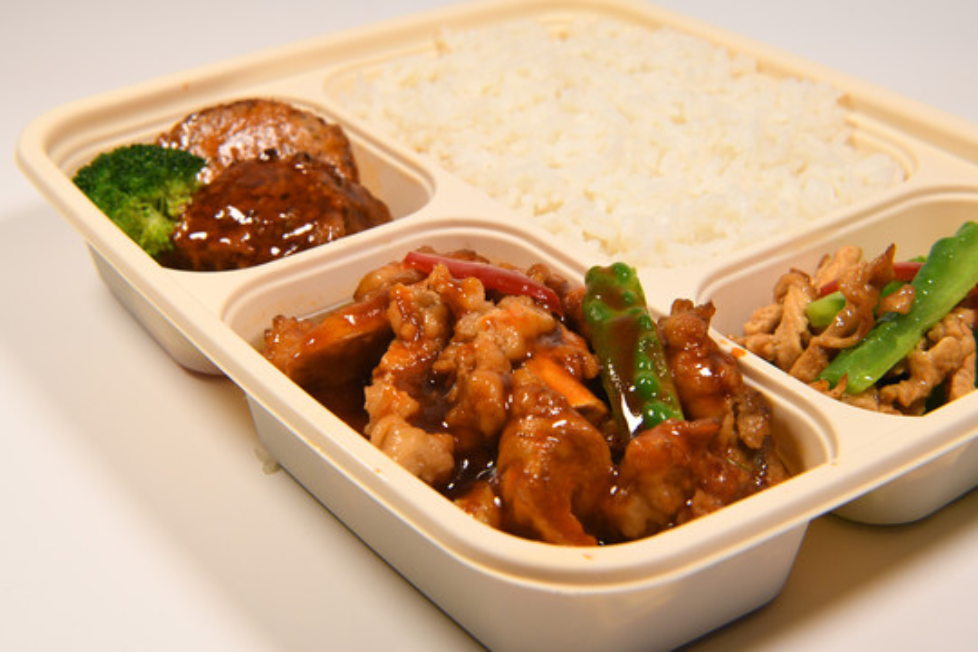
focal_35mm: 52
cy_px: 326
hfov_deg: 38.2
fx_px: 1413
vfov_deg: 26.0
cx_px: 489
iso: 1000
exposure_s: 1/125
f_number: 16
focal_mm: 52
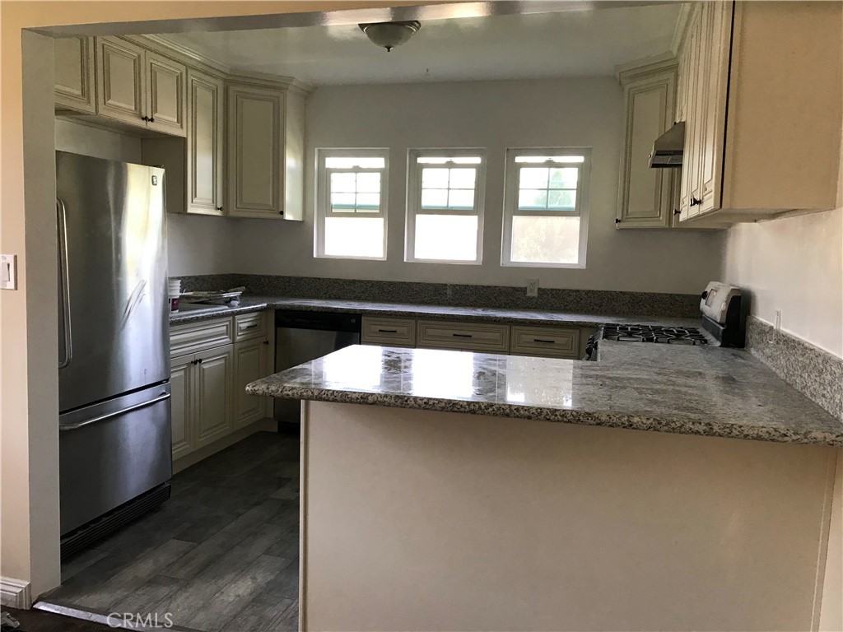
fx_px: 682
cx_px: 422
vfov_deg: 49.7
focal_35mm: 28
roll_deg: -2.1
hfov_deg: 63.4
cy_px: 316
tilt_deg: -6.0
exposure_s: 1/30
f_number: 1.8
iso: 32
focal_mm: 3.99
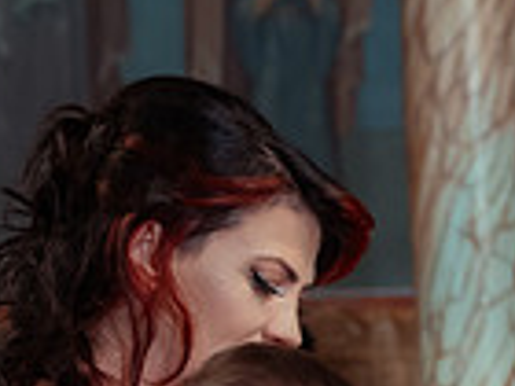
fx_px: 2291
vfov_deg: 9.3
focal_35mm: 154
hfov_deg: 12.4
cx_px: 688
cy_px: 628
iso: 1600
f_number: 2.8
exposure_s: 1/200
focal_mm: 35
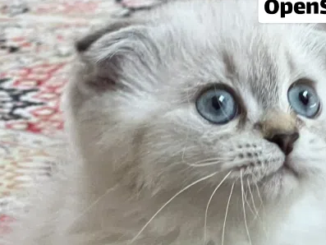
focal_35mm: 124
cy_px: 141
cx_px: 135
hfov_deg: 15.9
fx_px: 1168
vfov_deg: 12.0
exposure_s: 1/60
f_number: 2.8
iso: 400
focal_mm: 9
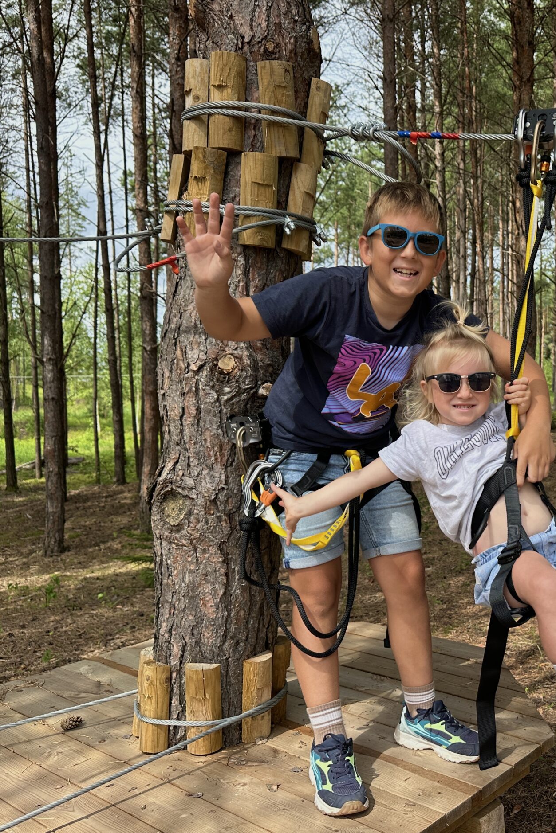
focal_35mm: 34
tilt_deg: -0.2
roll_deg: +2.6
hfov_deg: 36.8
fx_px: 787
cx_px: 482
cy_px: 409
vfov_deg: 55.8
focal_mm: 6.86
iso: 80
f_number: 1.78
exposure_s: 1/1144
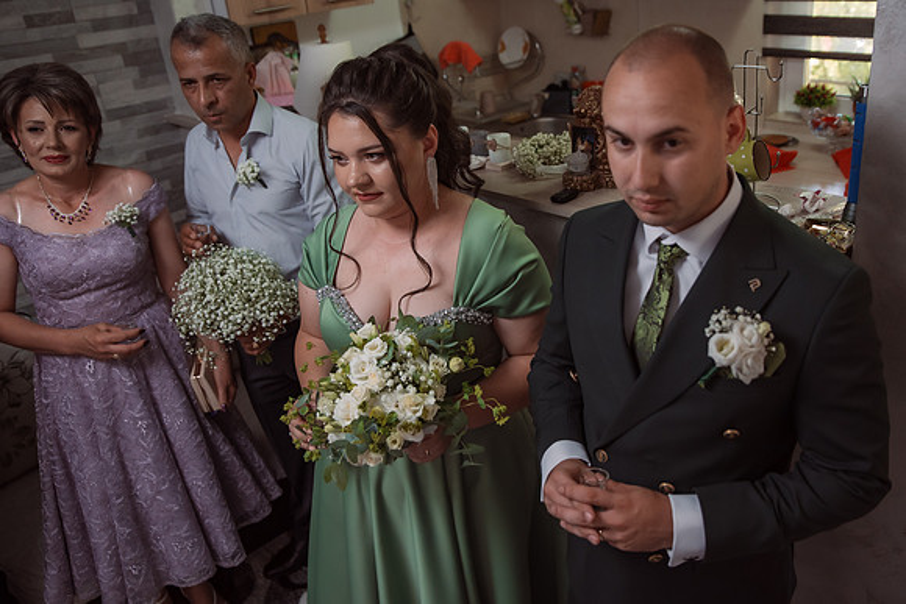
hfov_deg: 61.1
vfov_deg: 43.2
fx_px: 763
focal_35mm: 30
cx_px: 528
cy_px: 278
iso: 1000
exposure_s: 1/250
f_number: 2.8
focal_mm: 26
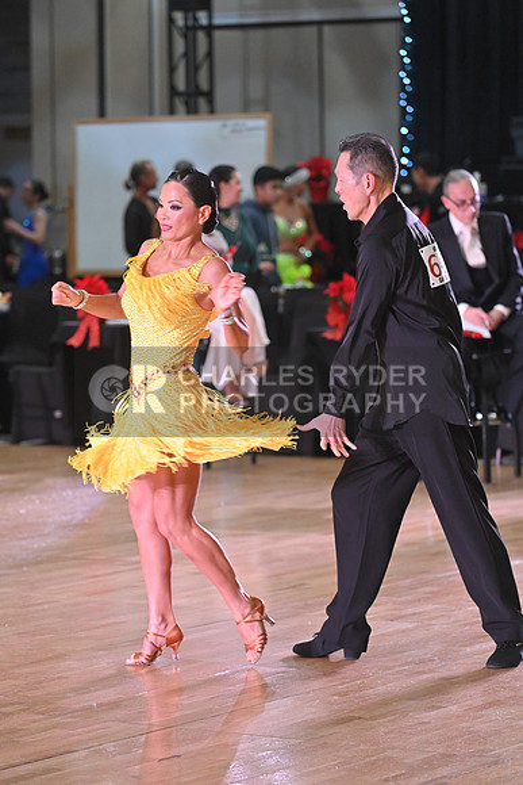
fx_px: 3267
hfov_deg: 9.2
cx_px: 262
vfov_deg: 13.7
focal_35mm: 150
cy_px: 392
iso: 3200
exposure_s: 1/400
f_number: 4.5
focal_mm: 150
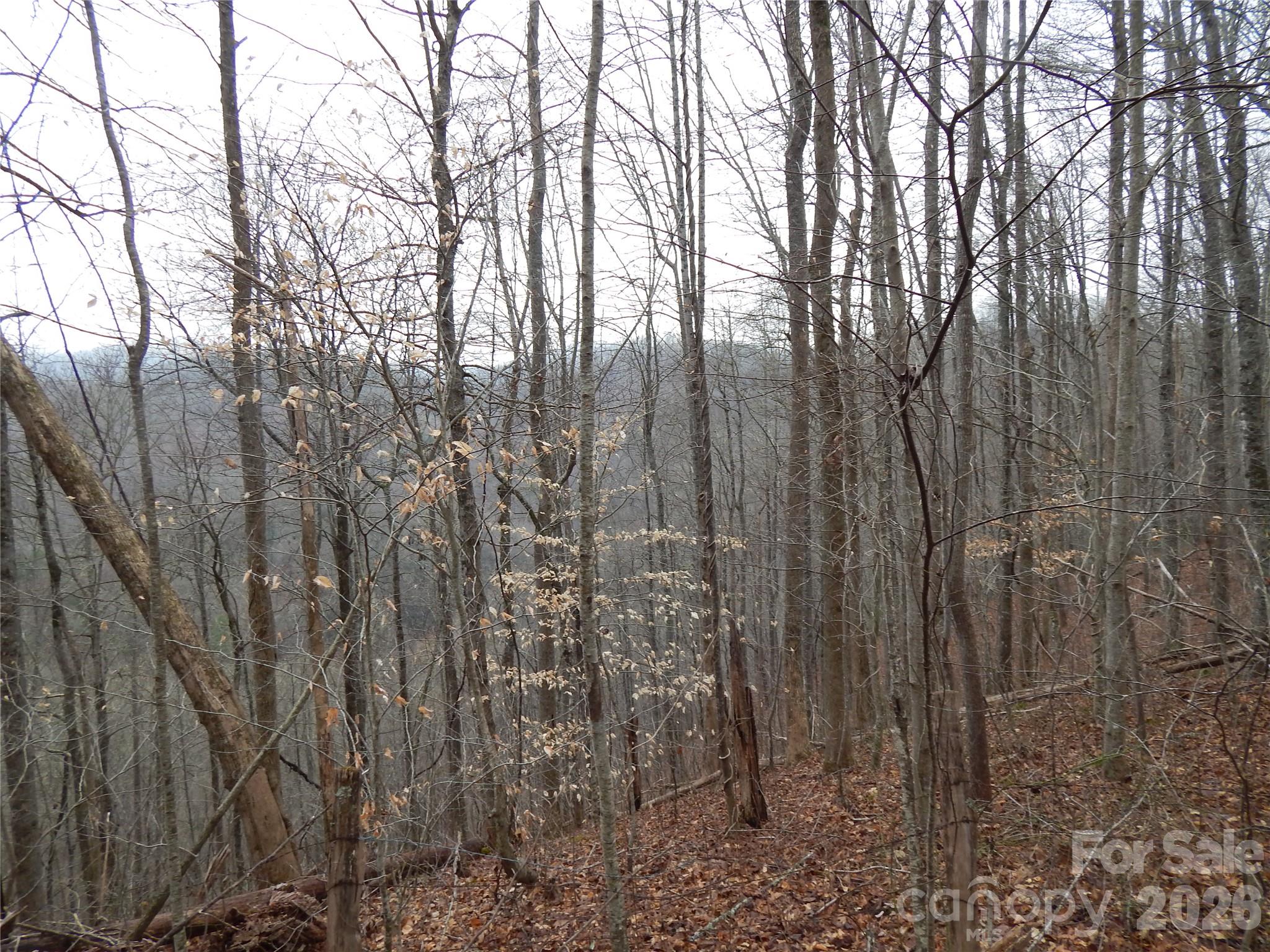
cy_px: 476
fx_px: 844
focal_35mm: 23
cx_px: 635
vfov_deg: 58.9
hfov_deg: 73.9
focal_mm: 4
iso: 125
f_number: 3
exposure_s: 1/125
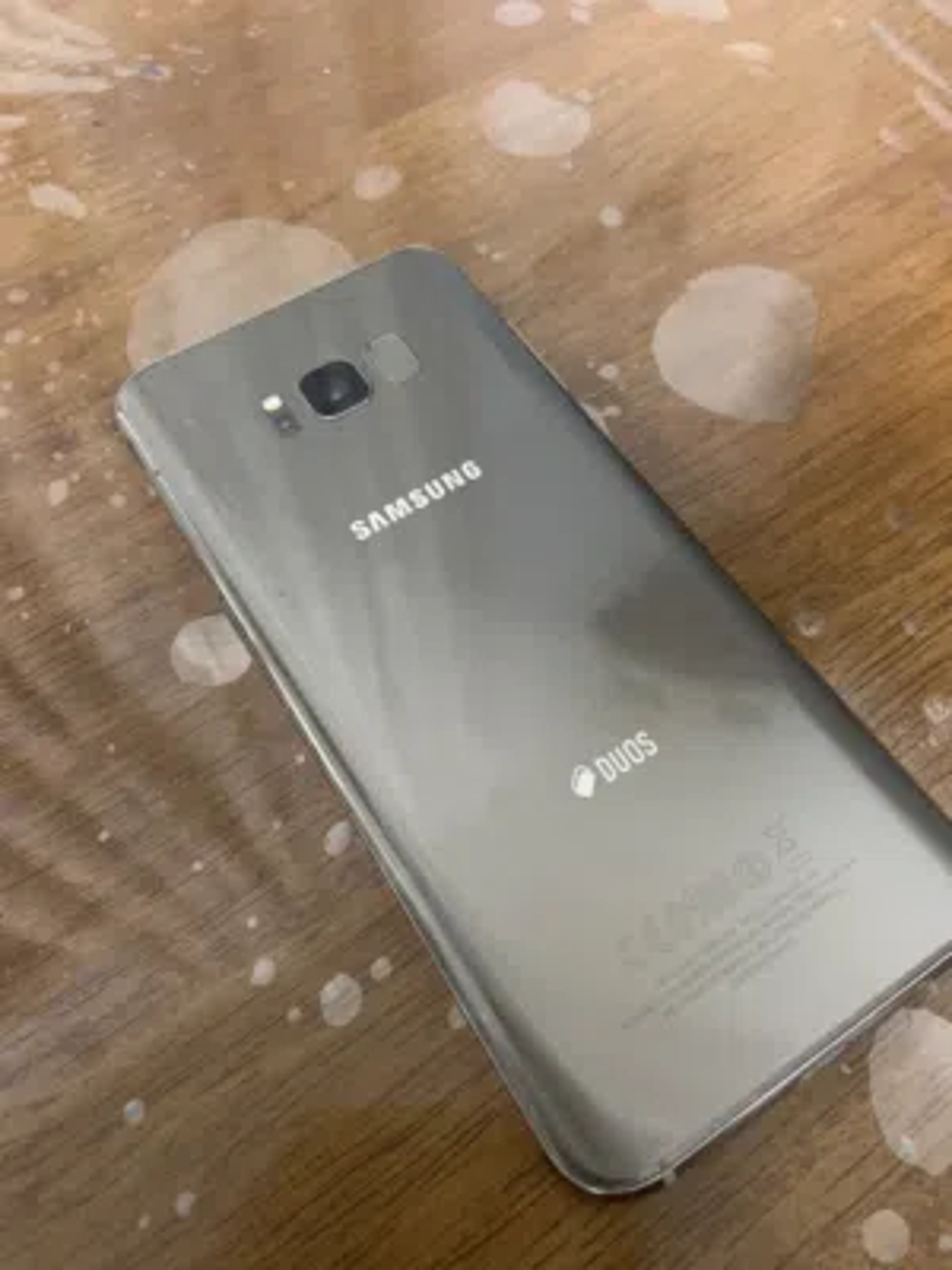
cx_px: 476
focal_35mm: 26
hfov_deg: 53.1
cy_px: 635
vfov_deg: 67.3
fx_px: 953
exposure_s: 1/30
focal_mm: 4.25
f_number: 1.8
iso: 500
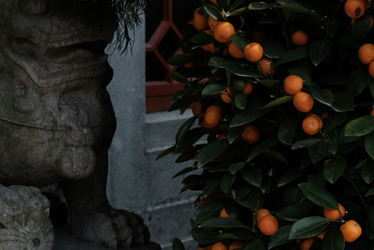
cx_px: 257
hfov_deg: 21.8
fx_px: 967
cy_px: 125
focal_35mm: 93
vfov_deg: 14.7
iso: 200
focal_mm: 23
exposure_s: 1/1000
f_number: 4
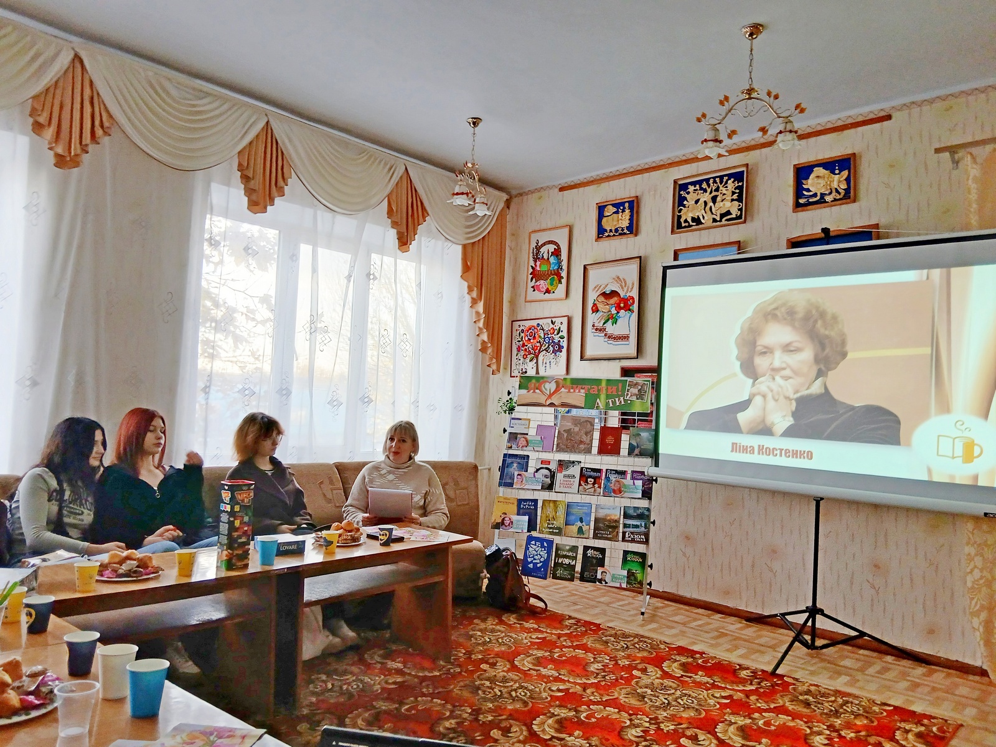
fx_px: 748
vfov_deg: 53.1
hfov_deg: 67.3
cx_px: 498
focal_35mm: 26
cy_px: 374
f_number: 1.8
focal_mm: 3.98
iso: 80
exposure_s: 1/50
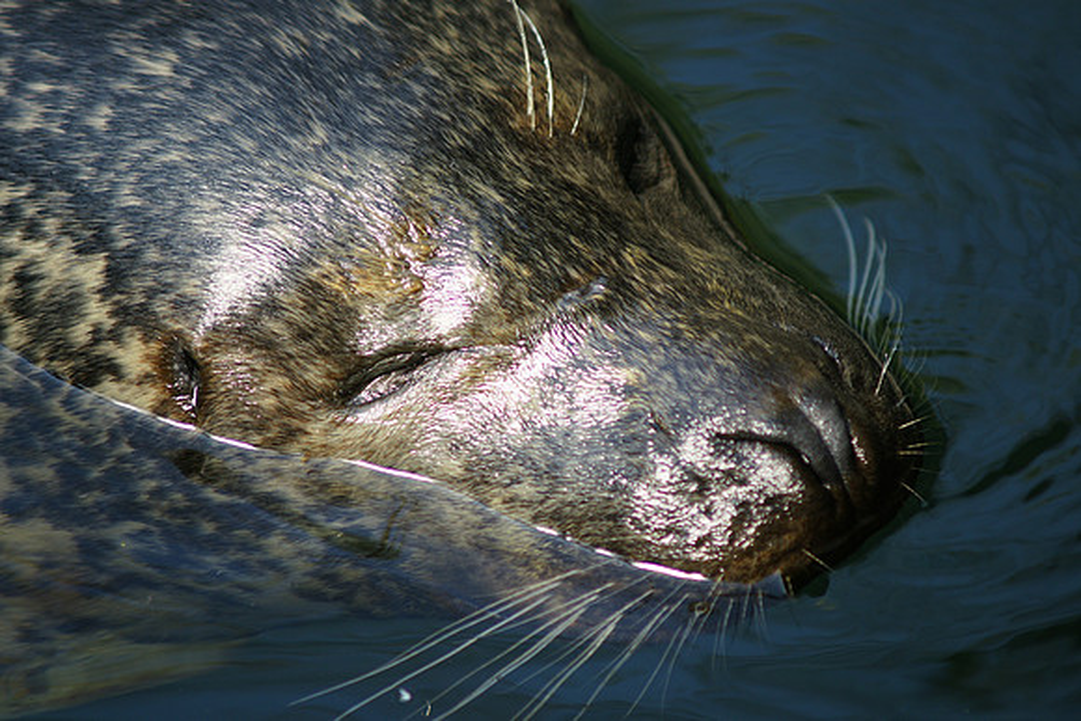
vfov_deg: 4.4
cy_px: 360
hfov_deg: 6.5
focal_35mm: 315
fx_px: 9461
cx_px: 540
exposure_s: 1/320
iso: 200
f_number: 4
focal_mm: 210
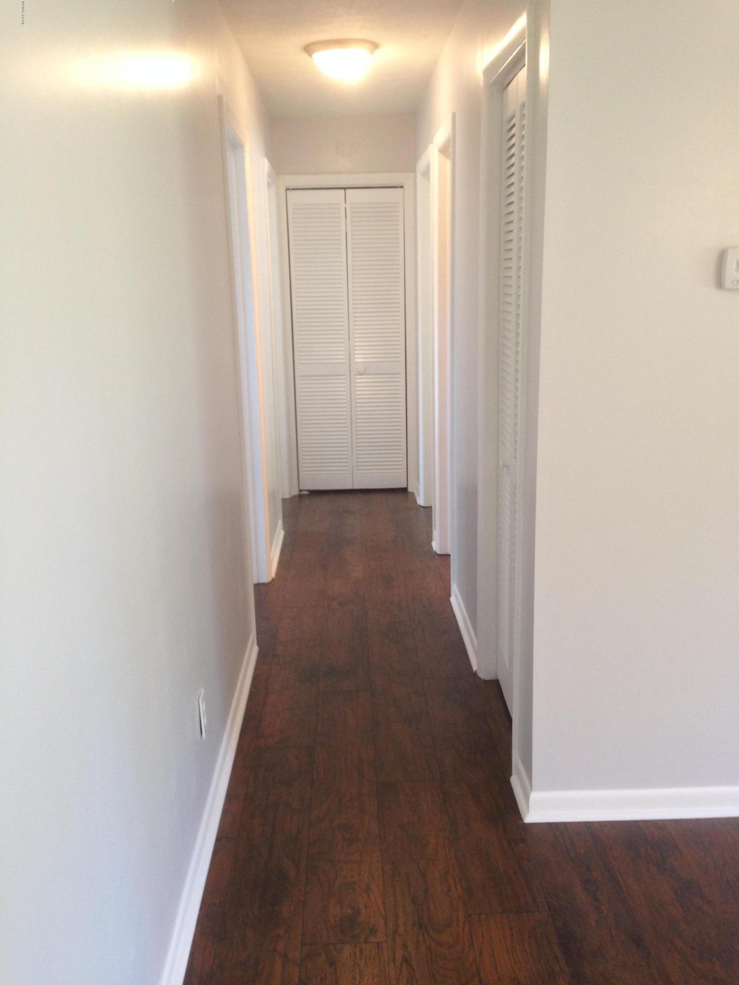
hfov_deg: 42.9
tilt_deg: -11.9
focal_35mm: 33
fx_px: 939
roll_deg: +1.6
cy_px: 492
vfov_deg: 55.4
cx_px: 370
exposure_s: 1/20
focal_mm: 4.12
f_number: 2.4
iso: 100
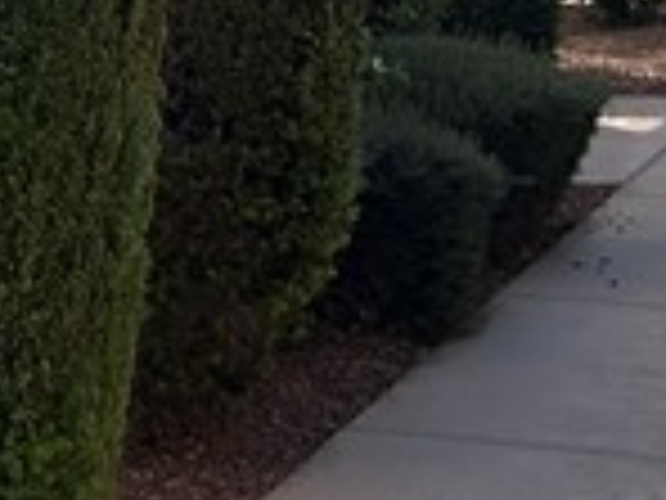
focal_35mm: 180
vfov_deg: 7.6
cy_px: -770
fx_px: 3463
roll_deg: +1.3
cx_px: -792
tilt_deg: +6.4
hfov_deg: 9.9
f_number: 1.5
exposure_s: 1/2994
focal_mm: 5.7
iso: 50
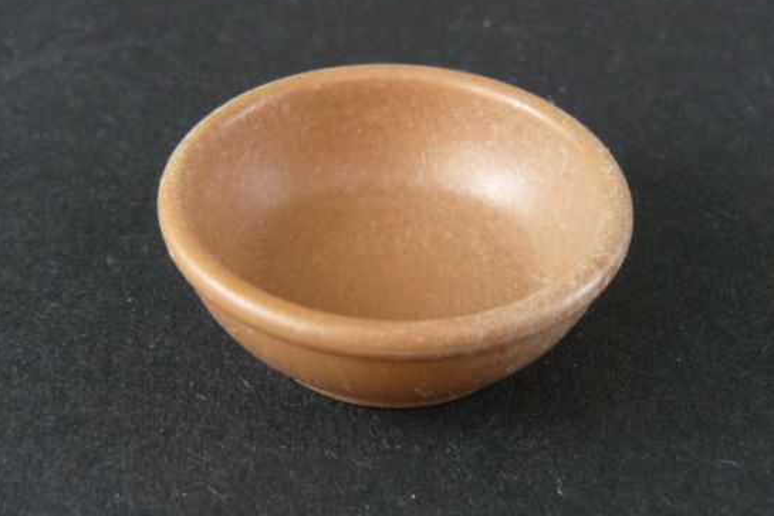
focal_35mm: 63
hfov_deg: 31.9
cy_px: 252
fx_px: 1354
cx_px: 385
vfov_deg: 21.6
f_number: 4
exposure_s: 1/30
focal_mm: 6.7
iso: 200
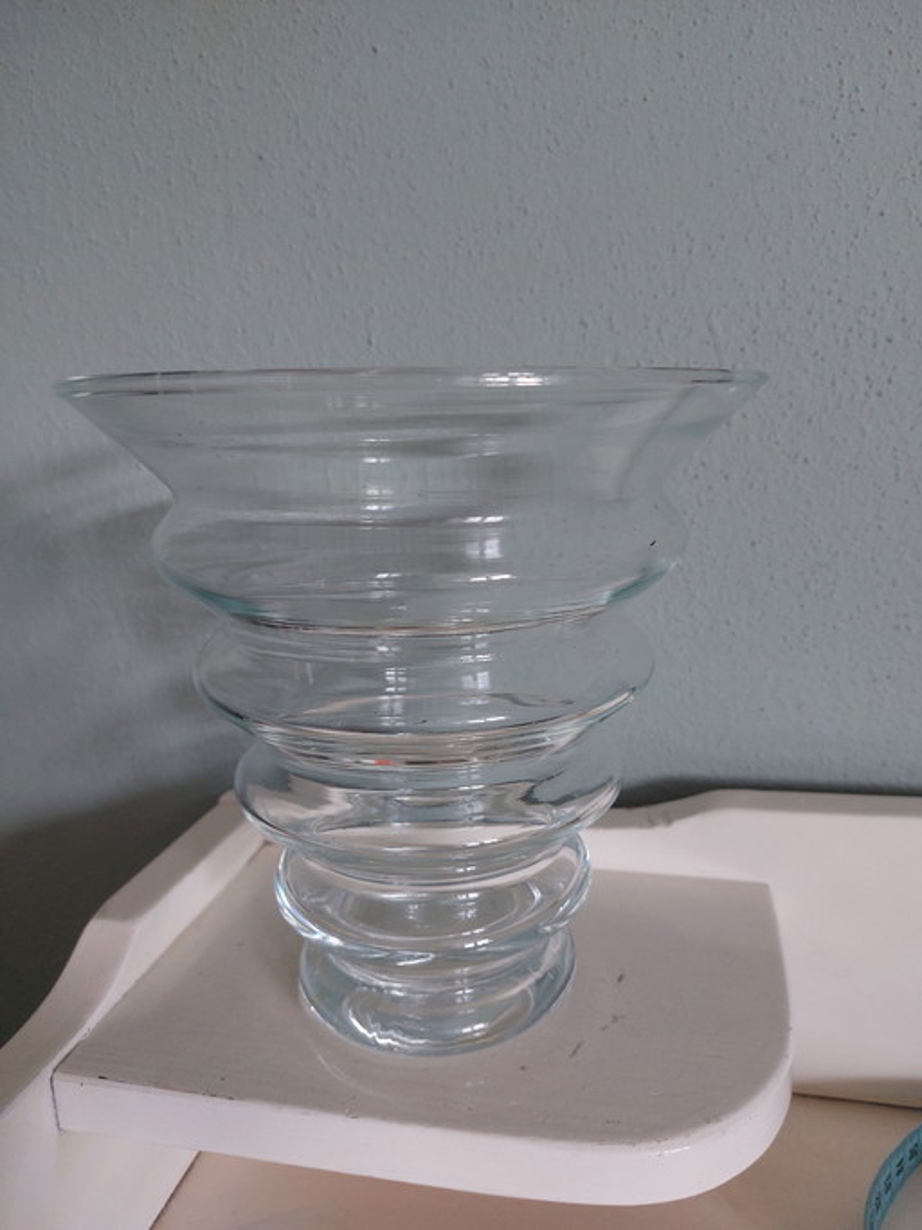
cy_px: 615
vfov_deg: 71.6
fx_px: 853
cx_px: 461
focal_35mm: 24
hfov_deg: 56.8
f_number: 1.8
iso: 320
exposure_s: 1/50
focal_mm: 5.23
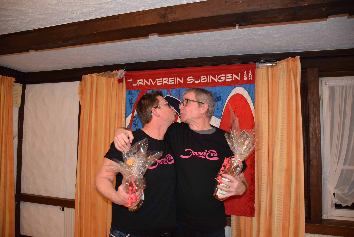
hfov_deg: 67.3
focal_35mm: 27
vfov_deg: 48.0
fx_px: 266
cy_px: 118
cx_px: 177
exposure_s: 1/60
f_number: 3.5
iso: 3200
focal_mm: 18
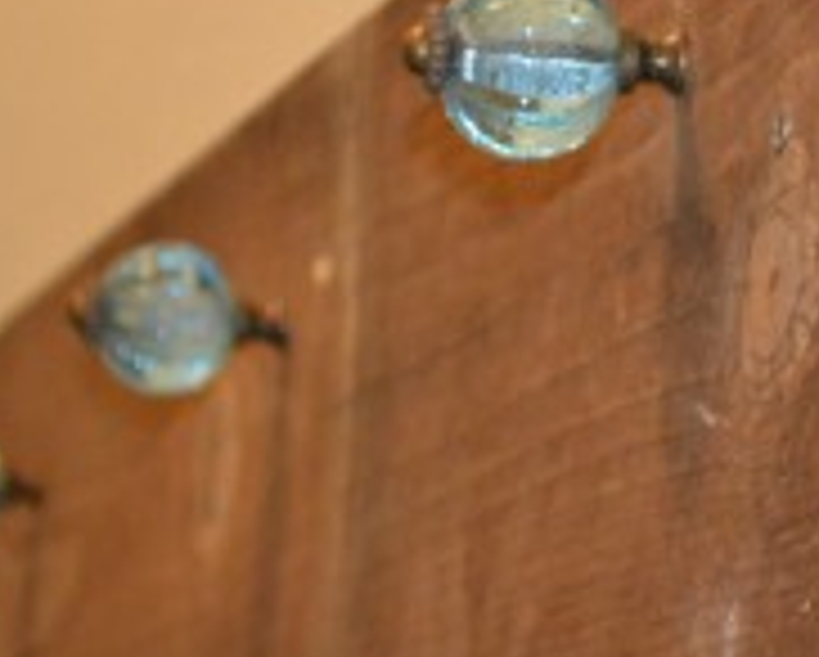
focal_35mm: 212
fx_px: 5151
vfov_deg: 7.3
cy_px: 180
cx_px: 850
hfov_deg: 9.0
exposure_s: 1/60
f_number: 5.6
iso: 3200
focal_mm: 55
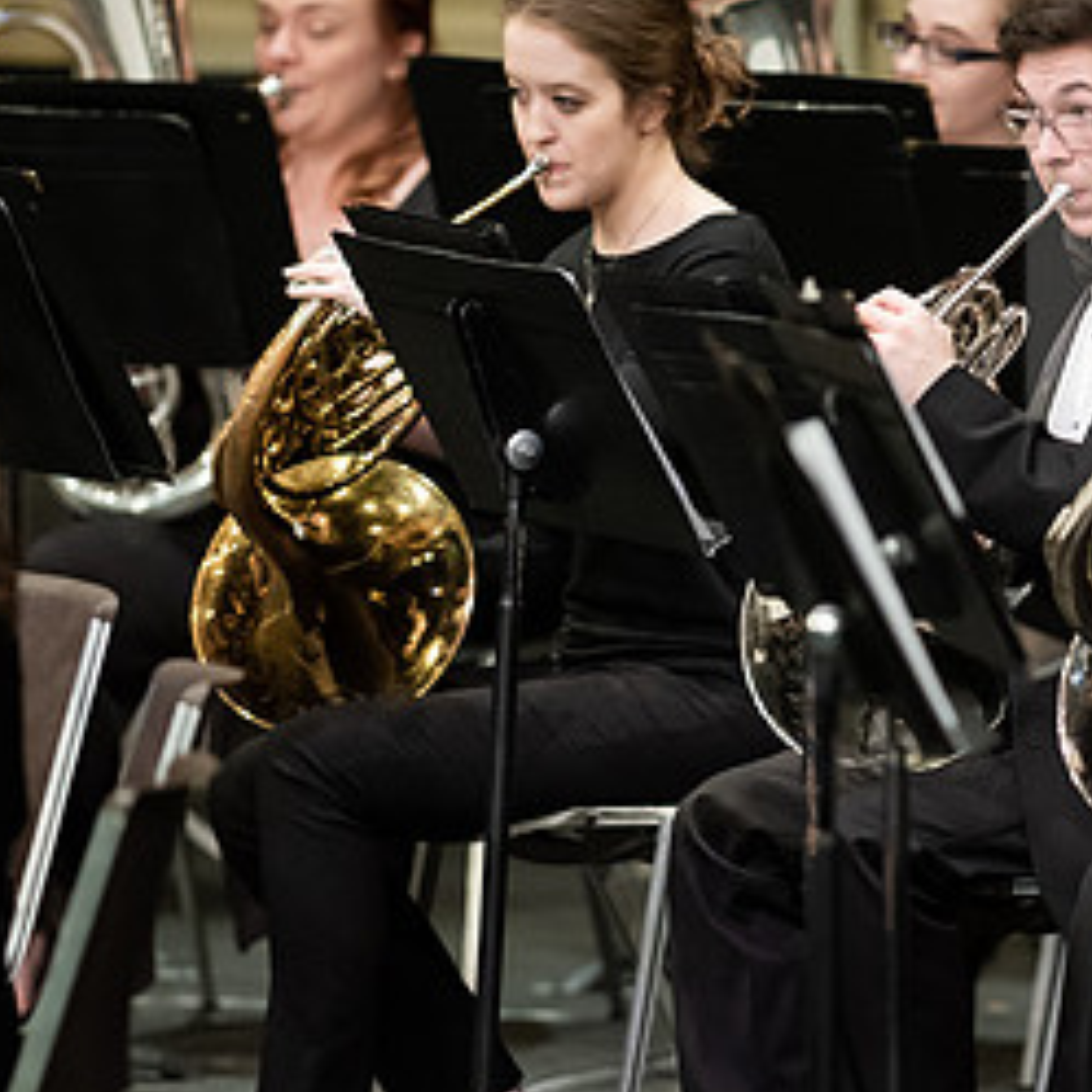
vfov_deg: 3.0
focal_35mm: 593
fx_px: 21164
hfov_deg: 3.0
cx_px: 895
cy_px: 585
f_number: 3.2
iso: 3200
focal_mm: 300
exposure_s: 1/250
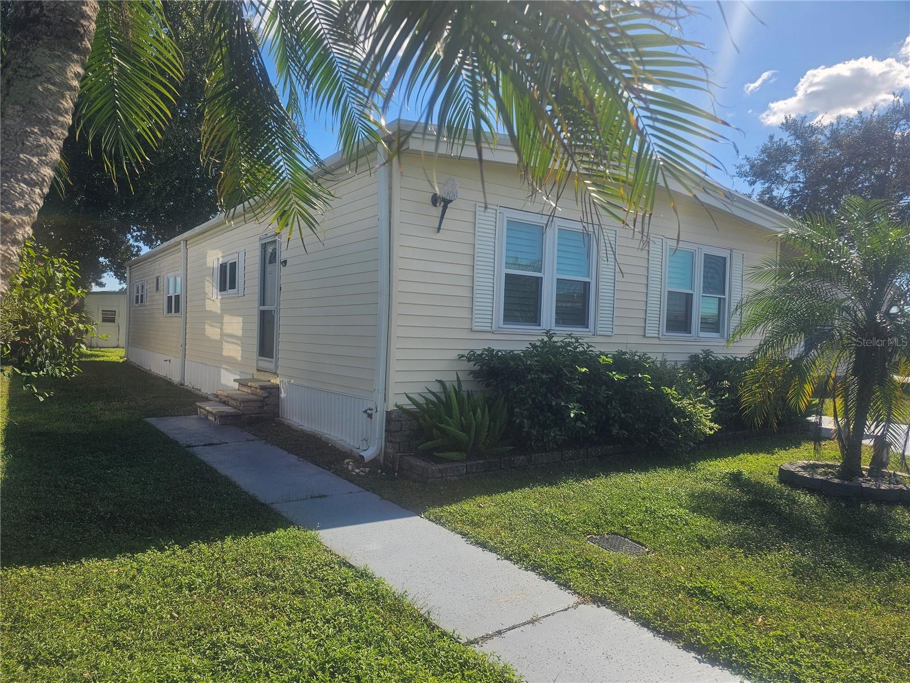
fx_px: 605
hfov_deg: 73.9
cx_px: 455
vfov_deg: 58.9
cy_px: 342
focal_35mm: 23
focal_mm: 6.3
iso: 10
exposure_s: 1/722
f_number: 1.7
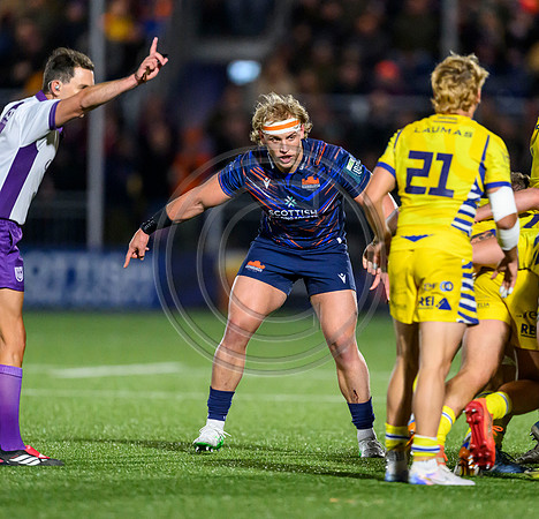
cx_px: 328
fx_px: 10545
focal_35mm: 610
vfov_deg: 2.8
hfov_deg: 2.9
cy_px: 259
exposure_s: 1/2000
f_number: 2.8
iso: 8000
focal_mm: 400
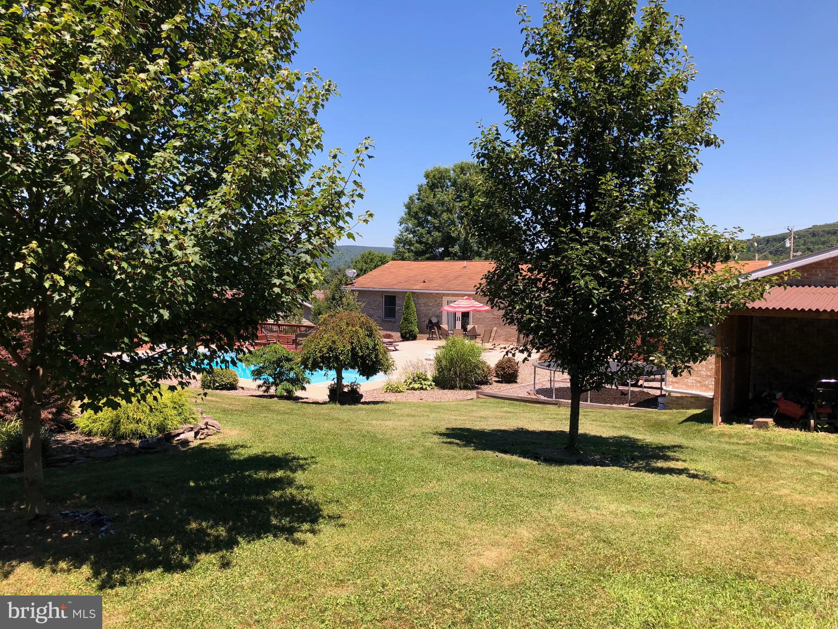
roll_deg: -1.1
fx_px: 678
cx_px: 419
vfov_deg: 49.7
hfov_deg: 63.4
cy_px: 314
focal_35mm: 28
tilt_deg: -3.3
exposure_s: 1/2088
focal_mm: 3.99
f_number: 1.8
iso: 20
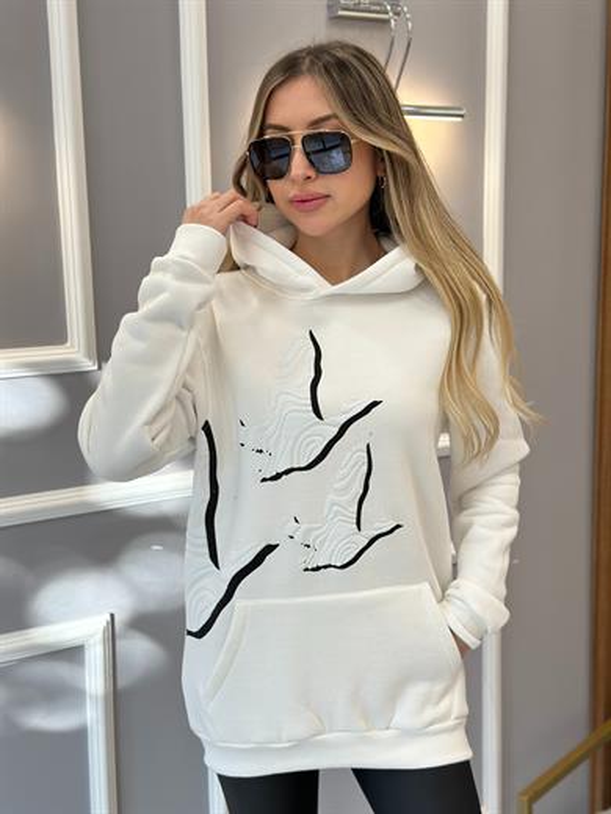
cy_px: 407
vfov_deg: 39.7
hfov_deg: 30.3
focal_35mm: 48
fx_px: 1130
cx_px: 306
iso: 80
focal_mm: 6.86
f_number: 1.78
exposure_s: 1/167
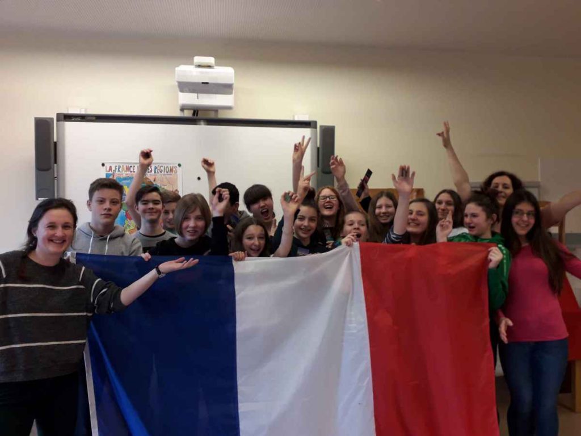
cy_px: 218
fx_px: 453
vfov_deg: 51.4
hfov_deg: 65.3
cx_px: 290
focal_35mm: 27
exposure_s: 1/50
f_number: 1.9
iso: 80
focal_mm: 3.6
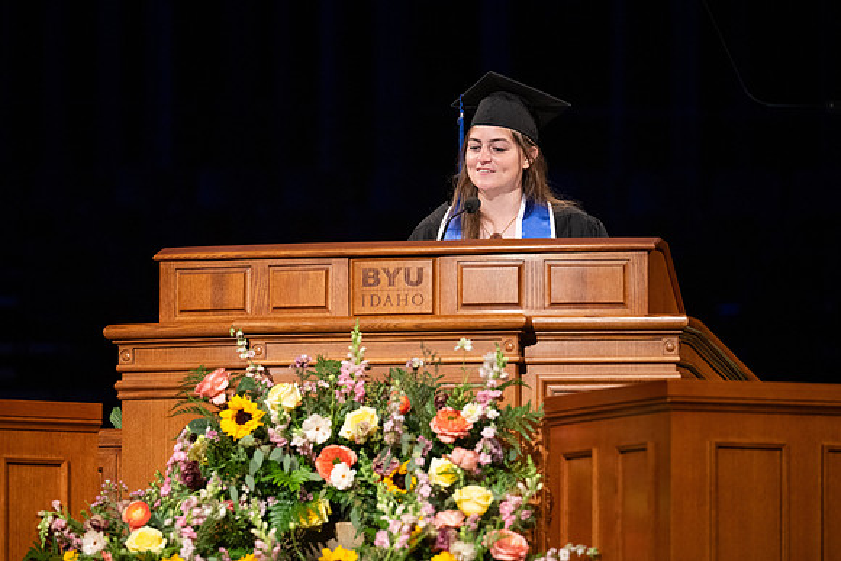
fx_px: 5389
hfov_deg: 8.9
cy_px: 323
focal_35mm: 231
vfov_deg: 6.0
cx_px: 402
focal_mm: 200
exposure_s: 1/320
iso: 2500
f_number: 3.5
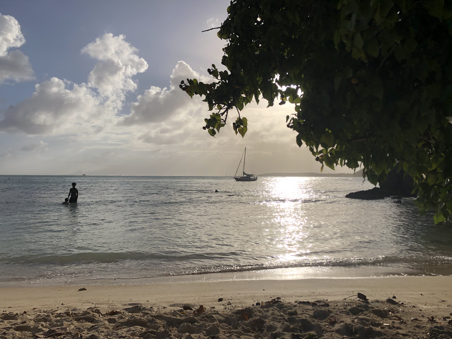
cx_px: 226
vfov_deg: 49.7
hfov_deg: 63.4
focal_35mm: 28
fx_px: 366
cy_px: 170
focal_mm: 4
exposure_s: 1/9615
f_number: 1.8
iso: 20
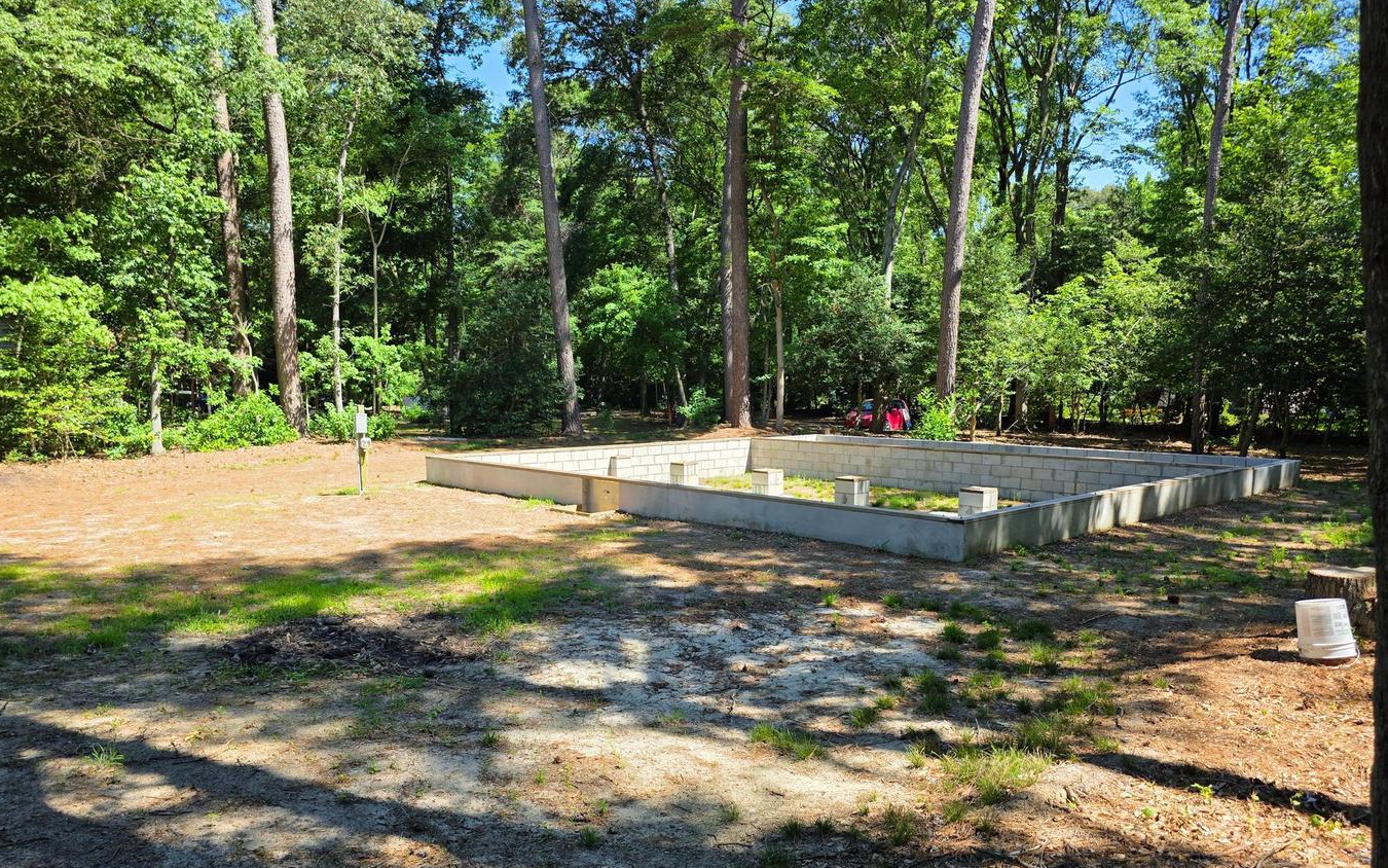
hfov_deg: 70.4
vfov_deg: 47.4
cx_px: 663
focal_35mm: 26
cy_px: 516
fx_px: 984
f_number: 1.7
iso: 80
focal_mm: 6.3
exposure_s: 1/1632
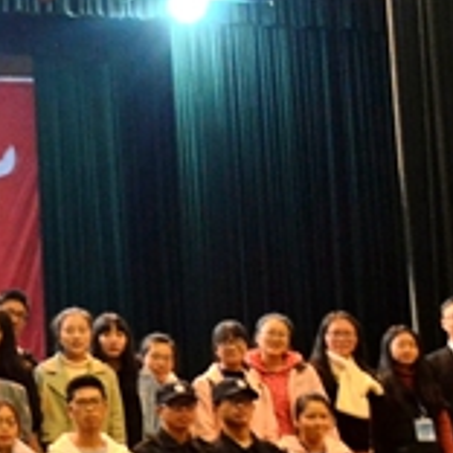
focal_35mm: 88
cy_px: 296
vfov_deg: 19.7
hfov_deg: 17.2
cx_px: -287
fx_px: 1303
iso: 4000
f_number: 5.6
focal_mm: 18
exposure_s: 1/40
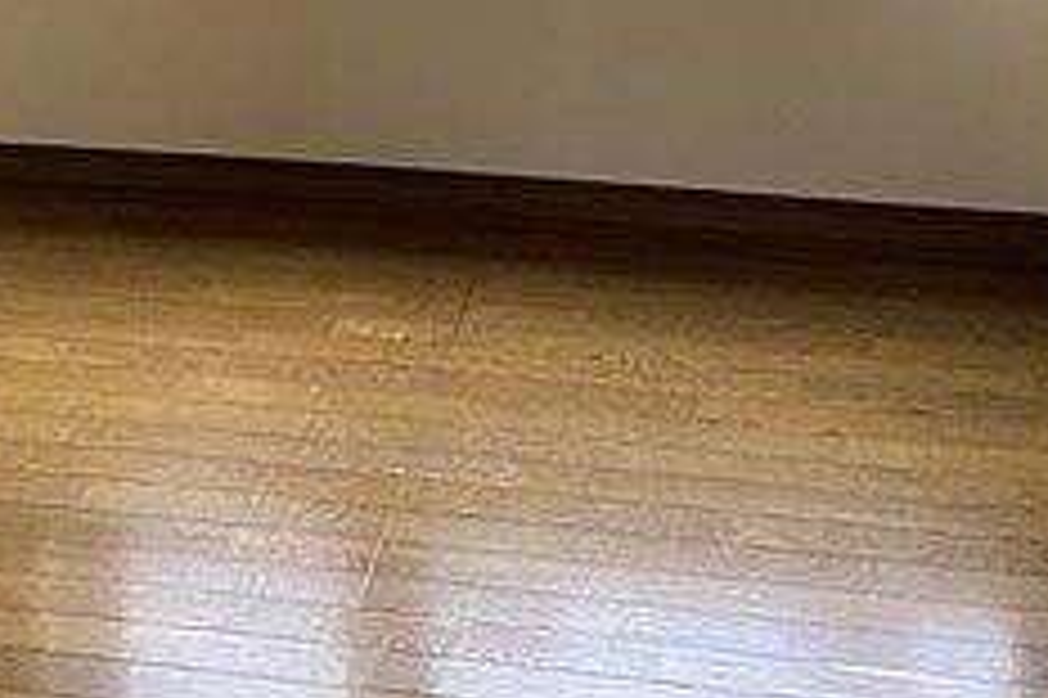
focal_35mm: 80
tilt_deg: -14.3
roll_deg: +1.3
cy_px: -189
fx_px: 2327
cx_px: 234
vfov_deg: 16.2
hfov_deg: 25.0
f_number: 1.8
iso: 40
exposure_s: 1/100
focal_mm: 3.99
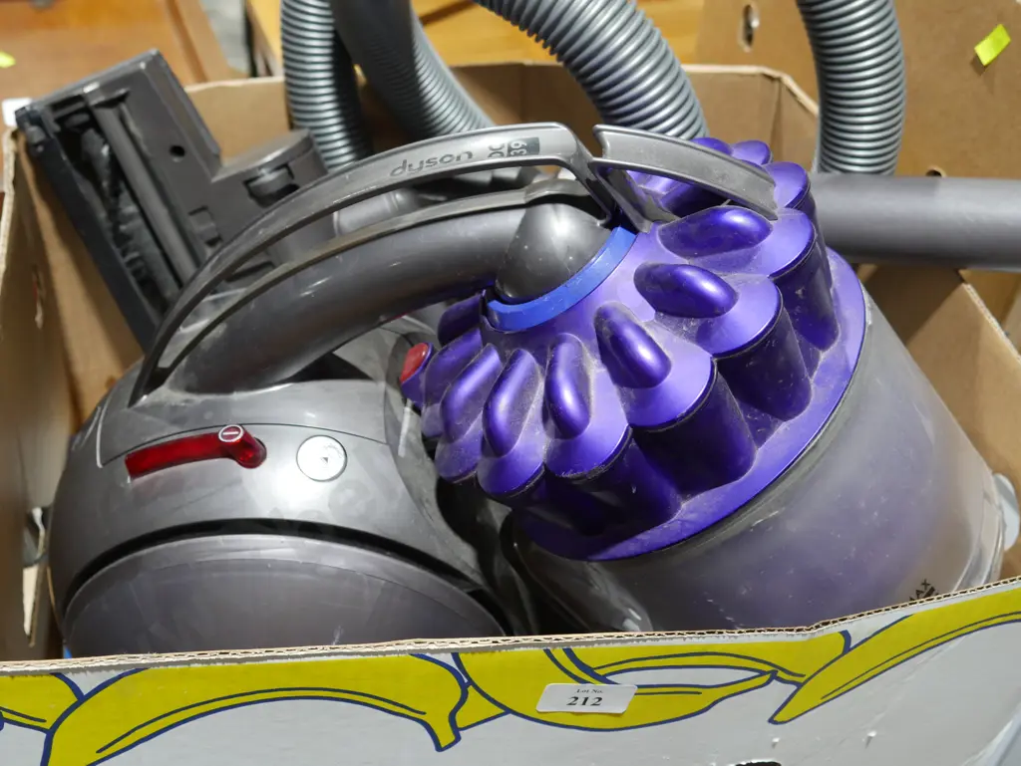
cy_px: 383
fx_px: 1180
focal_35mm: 40
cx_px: 510
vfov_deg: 36.0
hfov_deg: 46.8
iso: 640
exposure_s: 1/60
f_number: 5
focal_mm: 20
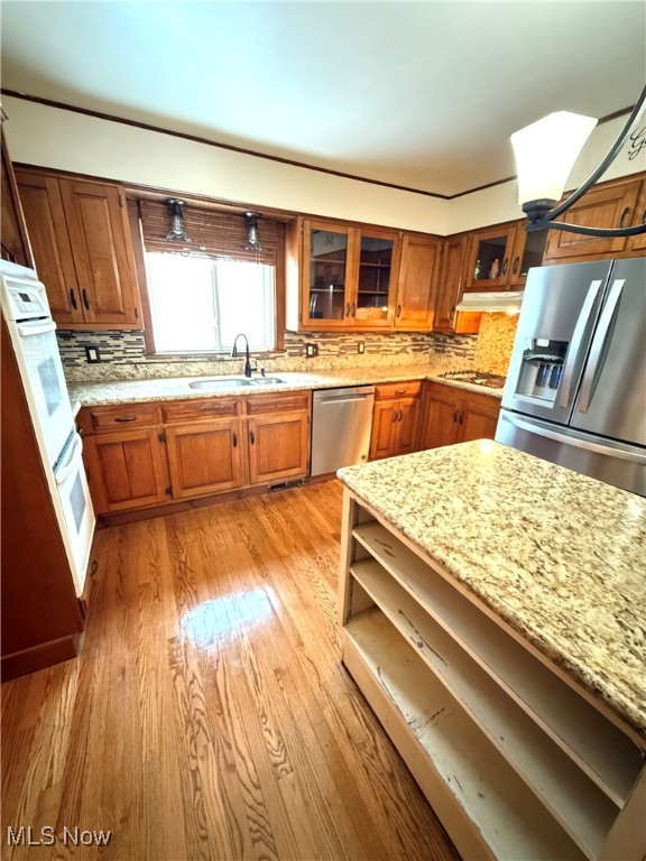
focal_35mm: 14
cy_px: 430
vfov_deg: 102.1
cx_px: 323
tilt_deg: -19.3
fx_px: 348
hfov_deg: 85.7
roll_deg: -2.1
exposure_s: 1/40
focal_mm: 2.22
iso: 1600
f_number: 2.2
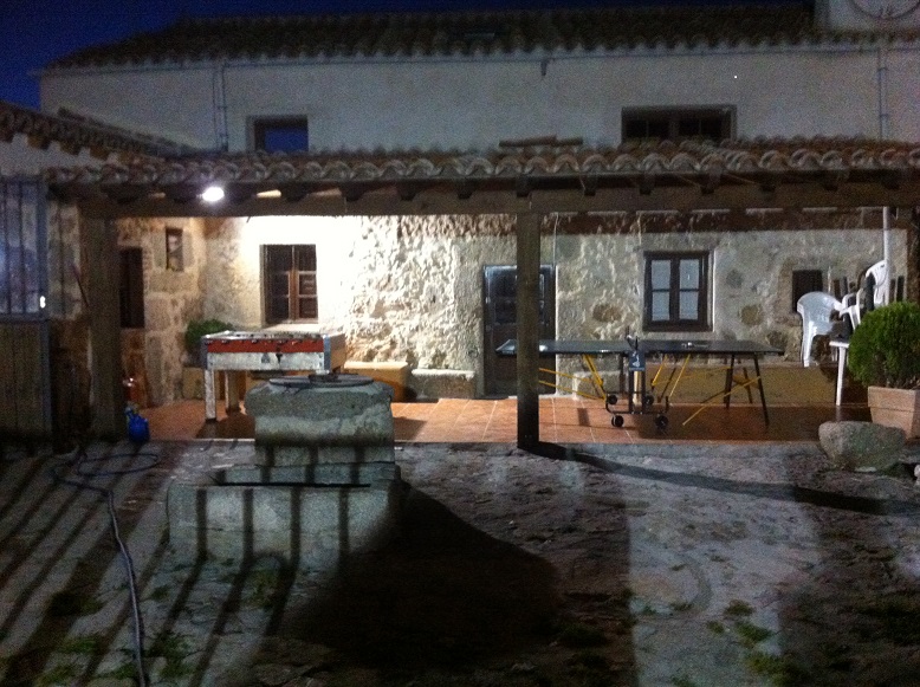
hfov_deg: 52.7
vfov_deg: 40.6
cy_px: 344
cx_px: 460
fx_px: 929
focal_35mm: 35
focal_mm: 3.85
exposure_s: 1/15
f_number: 2.8
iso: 1000
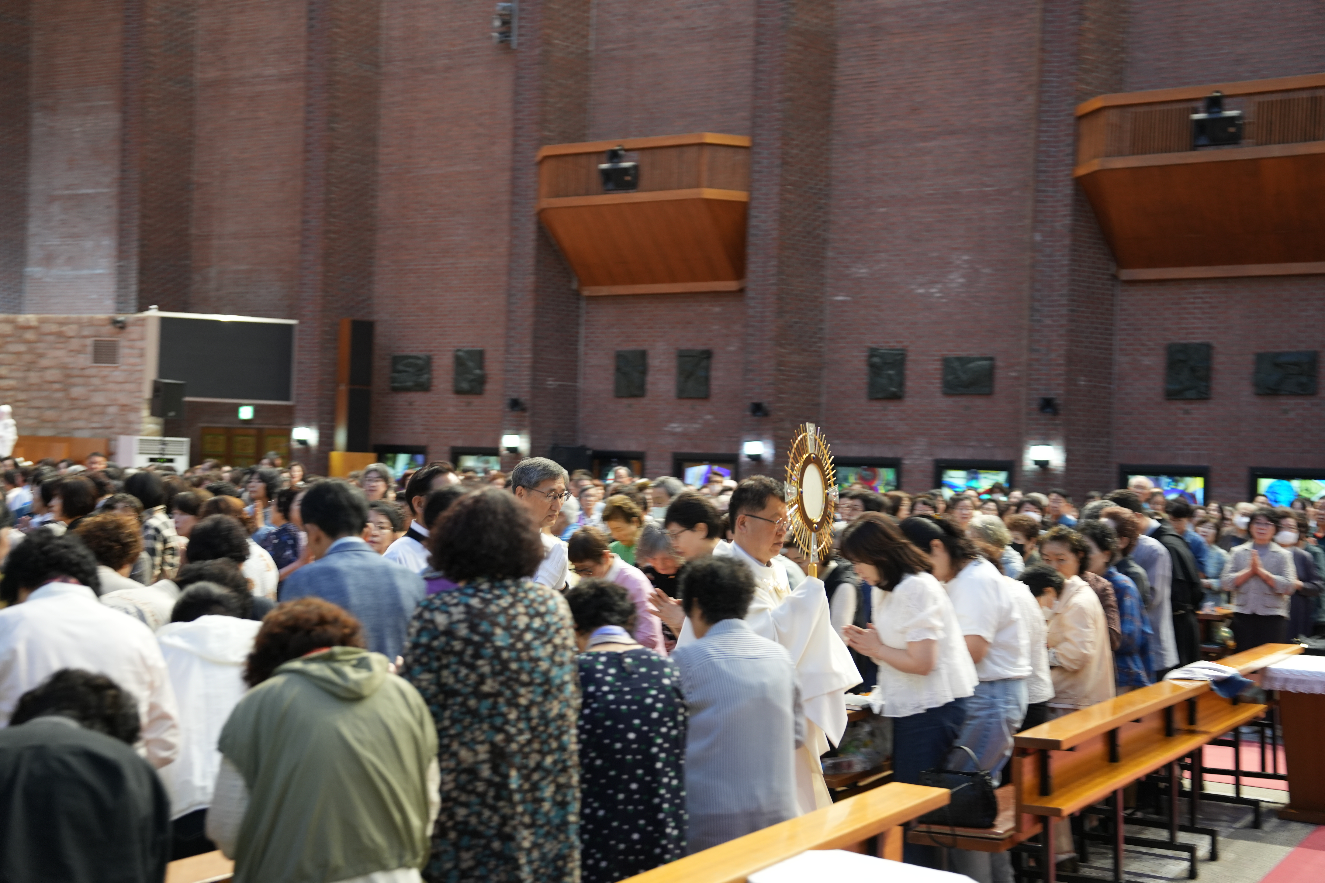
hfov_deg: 41.9
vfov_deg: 28.6
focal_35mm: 47
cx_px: 662
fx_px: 1730
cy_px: 442
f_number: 2.8
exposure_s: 1/40
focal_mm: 47
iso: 1000
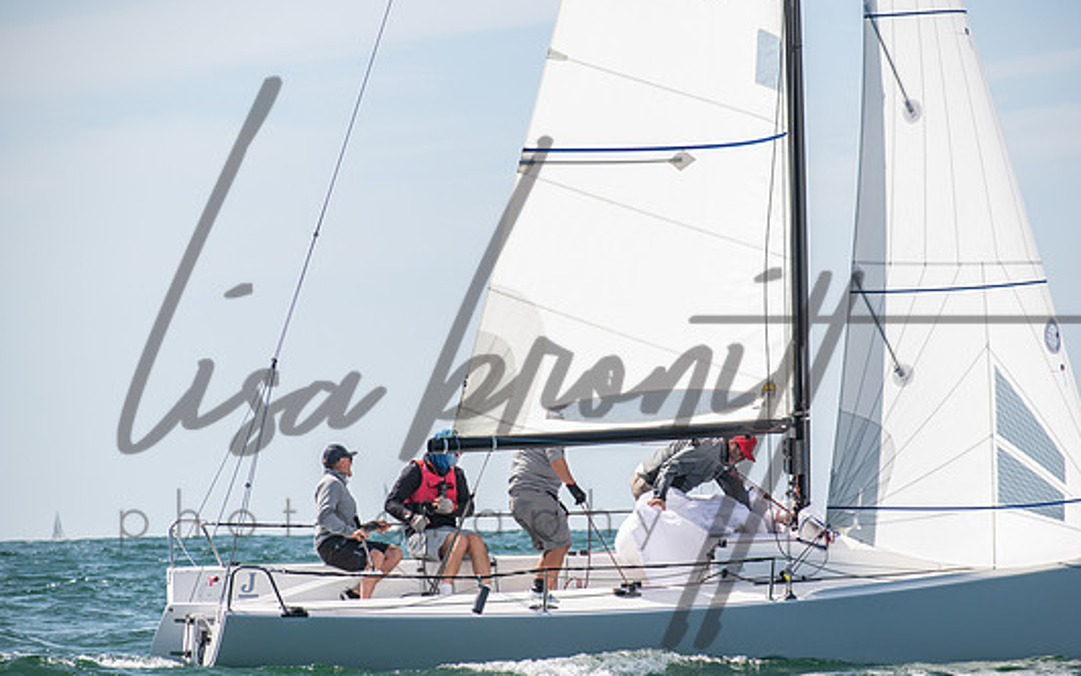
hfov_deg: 9.7
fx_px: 6394
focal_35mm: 217
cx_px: 572
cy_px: 368
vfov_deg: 6.1
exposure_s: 1/1000
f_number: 6.3
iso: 200
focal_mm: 130
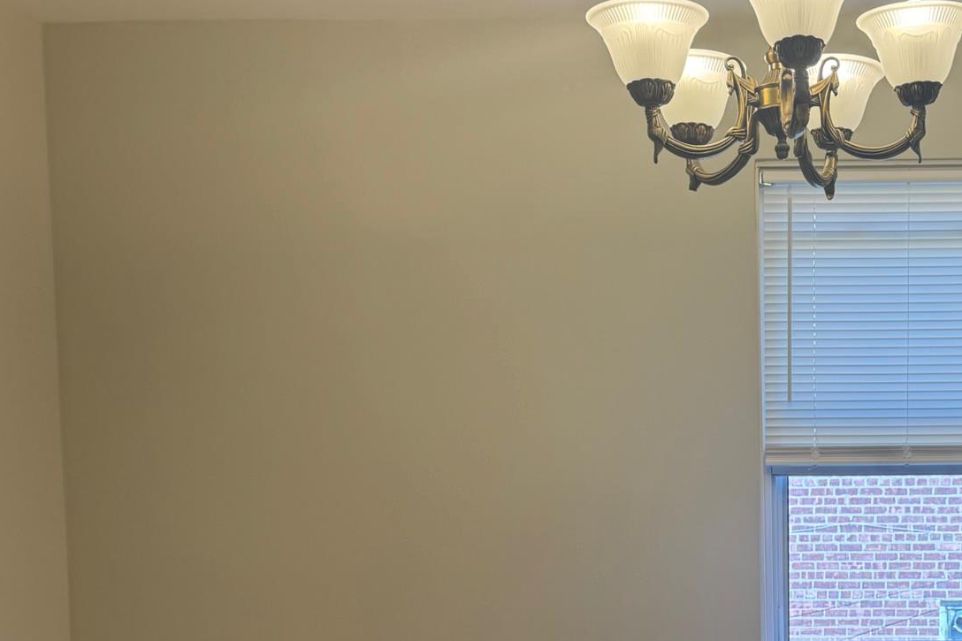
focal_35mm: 47
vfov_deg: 27.9
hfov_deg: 40.2
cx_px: 775
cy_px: 536
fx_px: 1256
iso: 100
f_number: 1.78
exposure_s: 1/257
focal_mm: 6.76
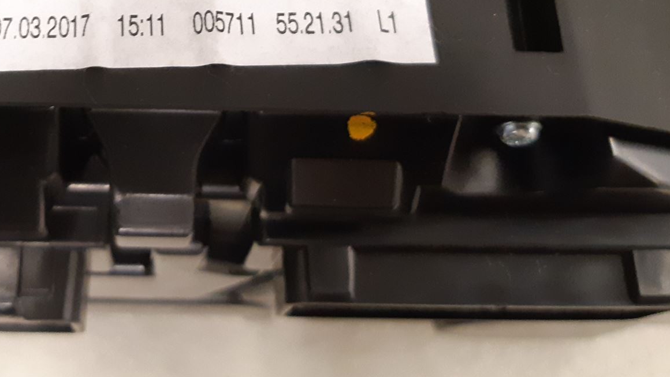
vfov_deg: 22.5
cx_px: 158
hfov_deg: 40.0
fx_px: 888
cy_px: -43
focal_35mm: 50
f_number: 1.7
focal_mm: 3.93
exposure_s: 1/25
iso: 320
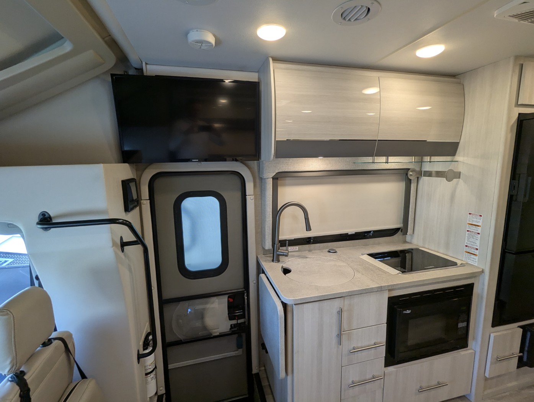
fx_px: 247
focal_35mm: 16
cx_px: 267
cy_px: 201
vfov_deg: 78.2
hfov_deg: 94.4
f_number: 2.2
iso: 49
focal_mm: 2.35
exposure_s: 1/54.2
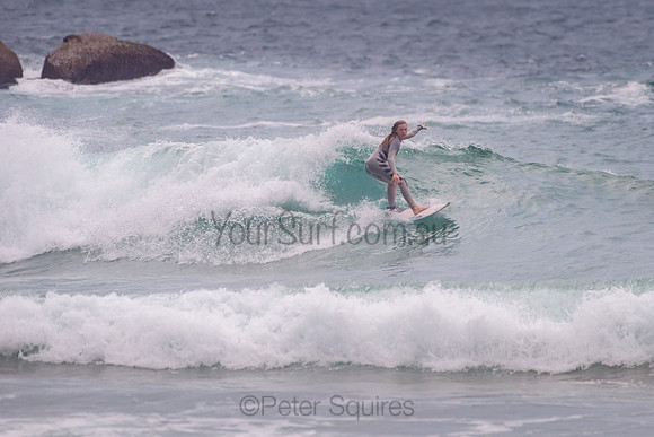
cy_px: 186
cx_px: 401
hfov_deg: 3.4
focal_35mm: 613
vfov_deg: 2.2
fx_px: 11137
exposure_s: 1/2000
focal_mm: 500
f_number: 5.6
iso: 1000
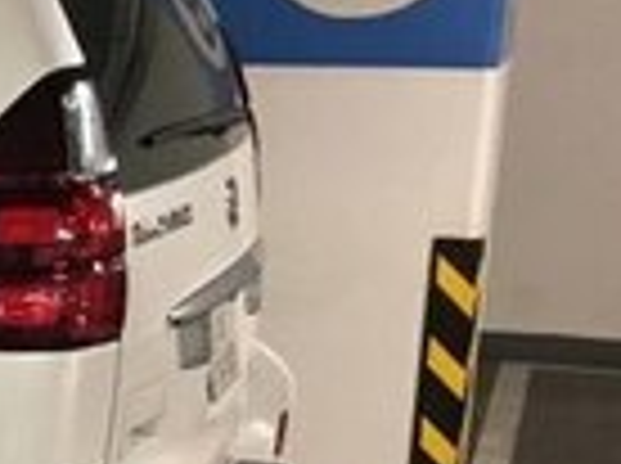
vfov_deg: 10.5
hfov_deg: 11.8
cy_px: 493
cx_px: -837
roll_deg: +0.6
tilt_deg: -12.1
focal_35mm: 139
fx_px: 2489
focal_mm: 4.15
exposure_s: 1/33
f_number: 2.2
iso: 160
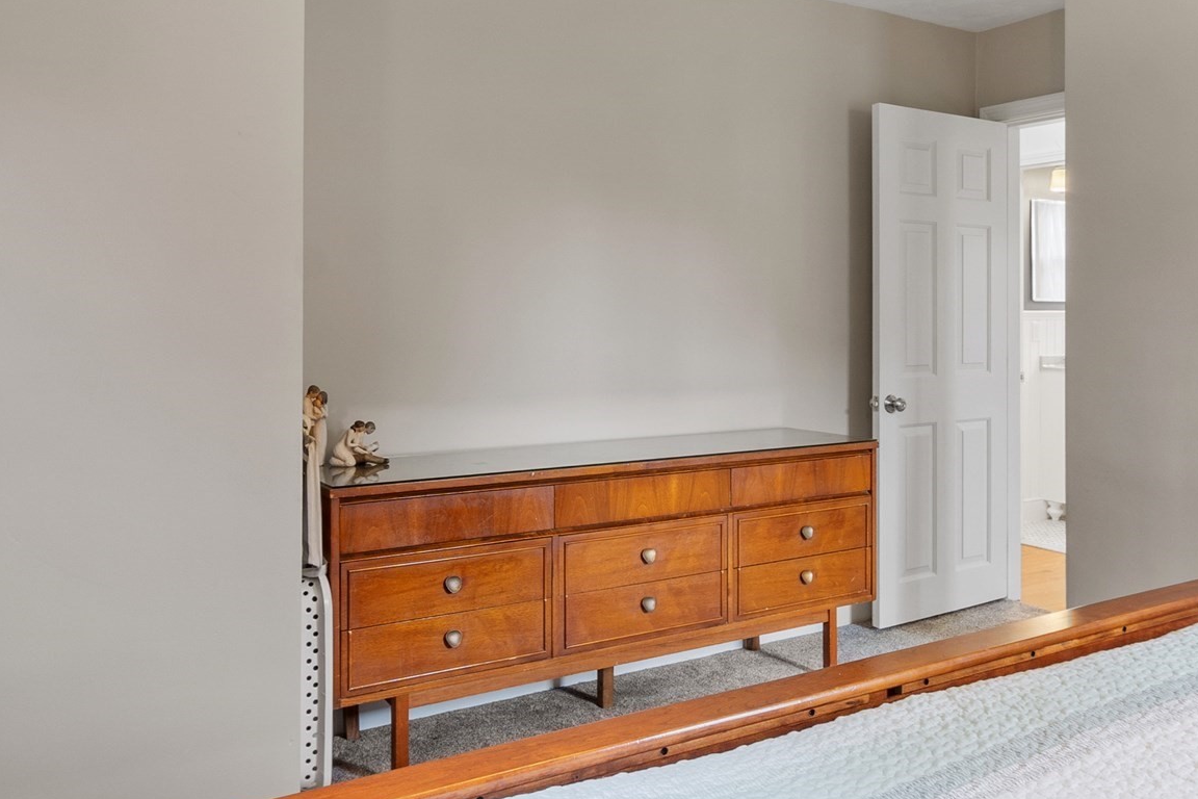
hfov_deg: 58.6
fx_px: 1065
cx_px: 662
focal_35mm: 32
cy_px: 304
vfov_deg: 40.9
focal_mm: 12
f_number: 8
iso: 400
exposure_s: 1.3
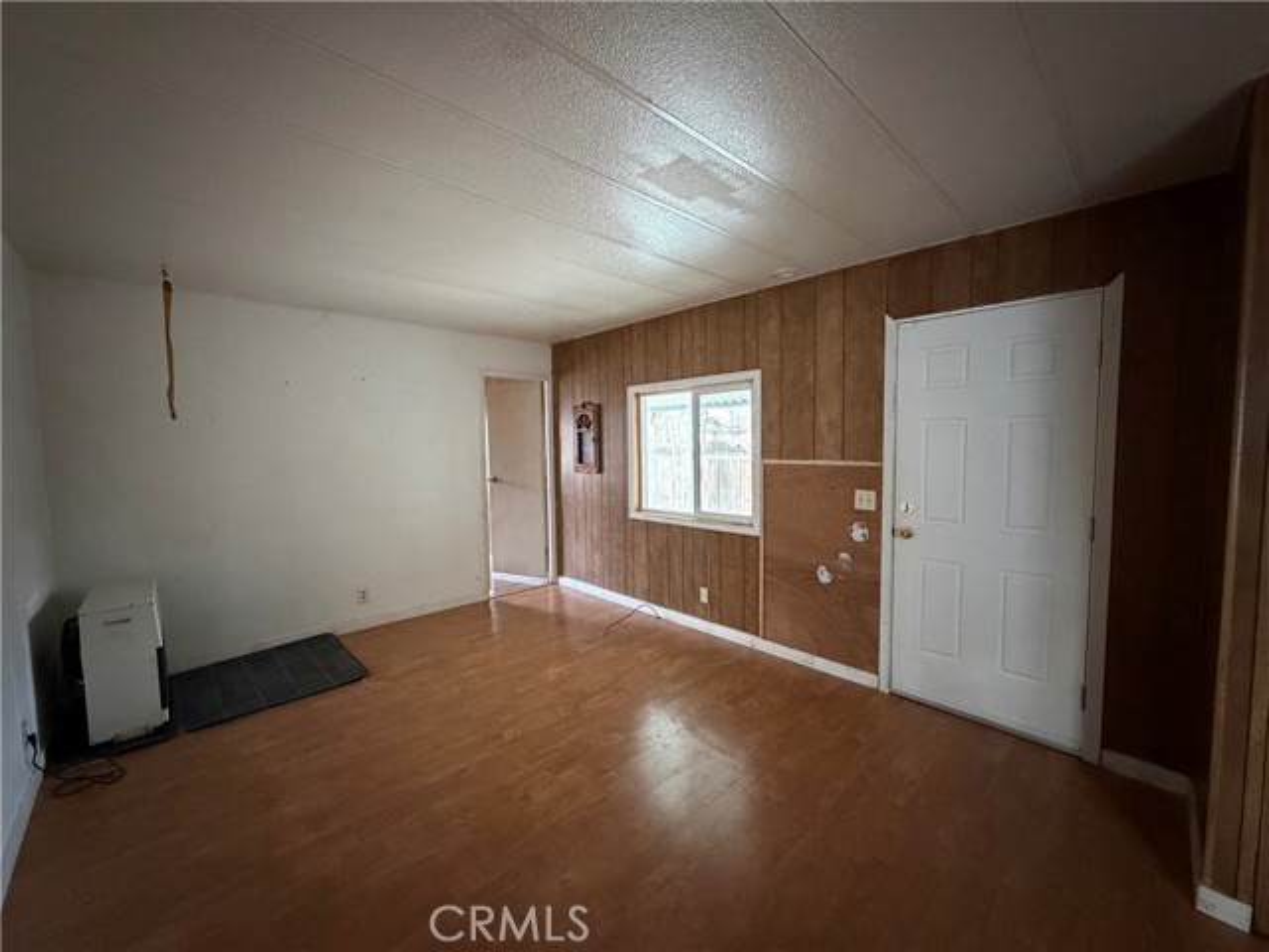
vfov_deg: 85.7
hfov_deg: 102.1
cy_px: 476
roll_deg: +0.3
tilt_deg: -4.5
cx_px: 634
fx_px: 513
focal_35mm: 14
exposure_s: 1/40
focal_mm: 2.22
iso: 1250
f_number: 2.2
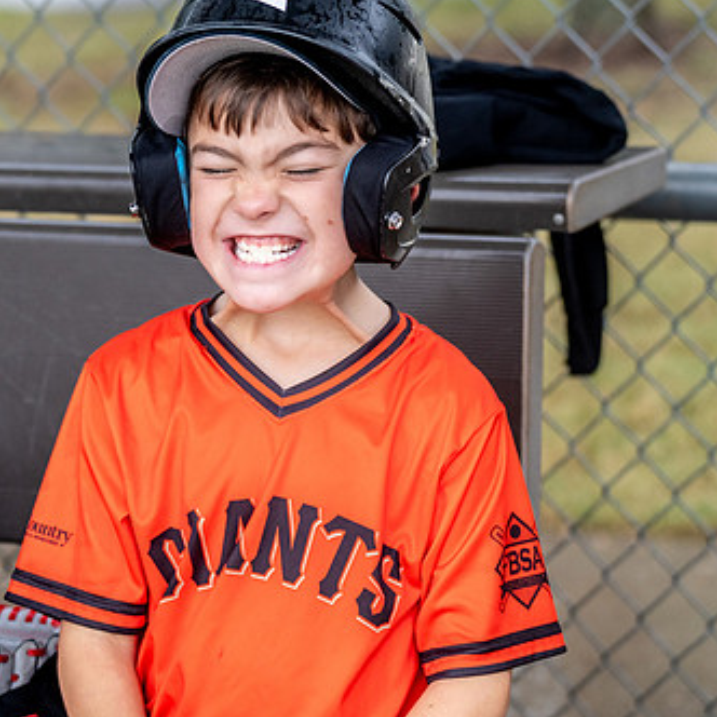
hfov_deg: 13.3
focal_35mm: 131
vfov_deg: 13.3
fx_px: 3070
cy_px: 316
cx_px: 236
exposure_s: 1/500
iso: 800
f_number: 2.8
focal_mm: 70
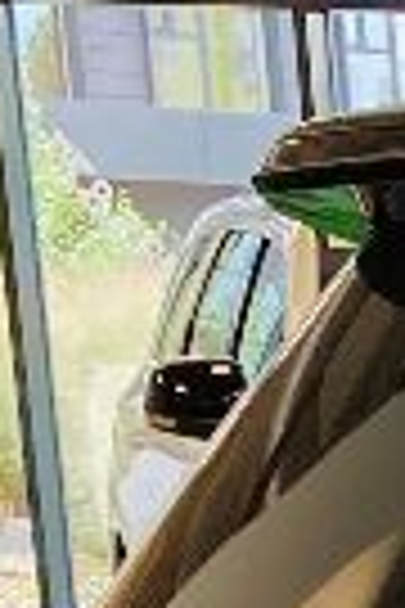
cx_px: 1872
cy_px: 1369
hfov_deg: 5.2
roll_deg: -3.1
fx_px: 3729
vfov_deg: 8.6
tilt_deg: -14.8
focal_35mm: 221
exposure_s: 1/50
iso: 100
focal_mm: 3.99
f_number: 1.8
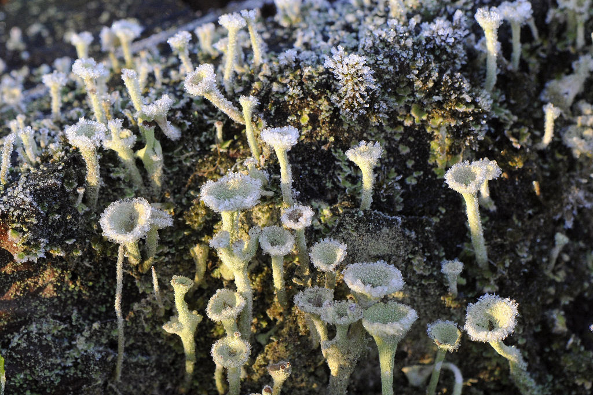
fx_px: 2099
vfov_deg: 10.7
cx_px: 296
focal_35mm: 128
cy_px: 198
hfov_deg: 16.1
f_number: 7.1
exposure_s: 1/200
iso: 400
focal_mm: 85
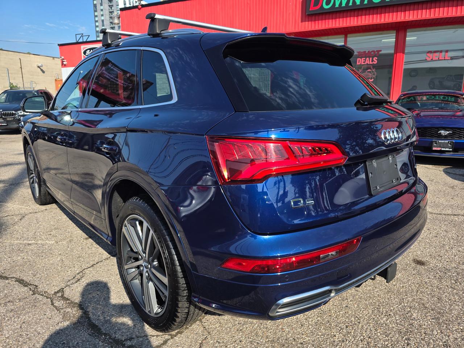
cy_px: 174
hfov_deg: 73.9
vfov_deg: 58.9
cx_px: 232
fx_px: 308
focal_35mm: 23
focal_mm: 6.3
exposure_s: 1/3502
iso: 80
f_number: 1.7
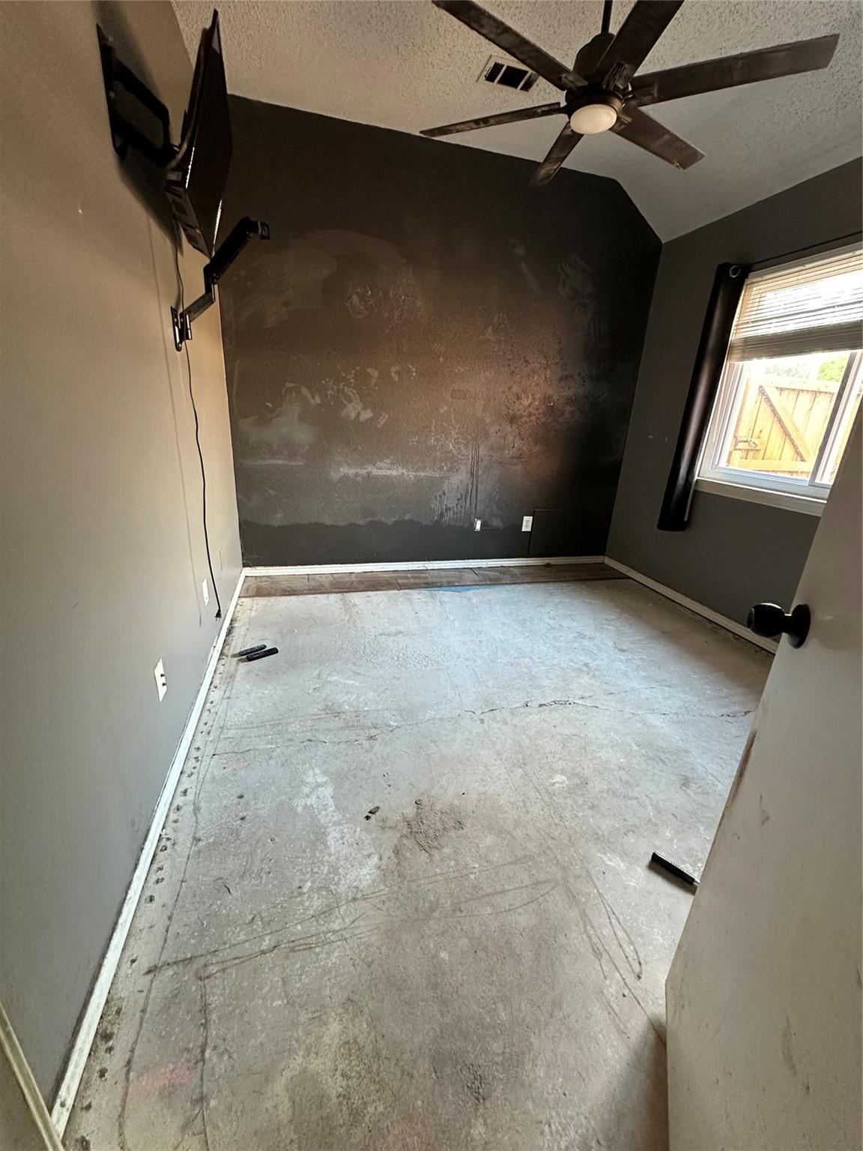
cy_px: 576
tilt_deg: -19.3
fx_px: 465
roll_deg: -3.9
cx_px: 432
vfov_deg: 102.1
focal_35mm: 14
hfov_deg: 85.7
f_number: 2.2
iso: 500
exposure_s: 1/60
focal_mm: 2.22
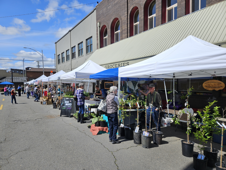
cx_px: 113
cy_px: 85
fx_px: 150
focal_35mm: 23
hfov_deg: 73.9
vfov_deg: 58.9
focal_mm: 5.4
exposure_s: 1/2252
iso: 25
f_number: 1.8
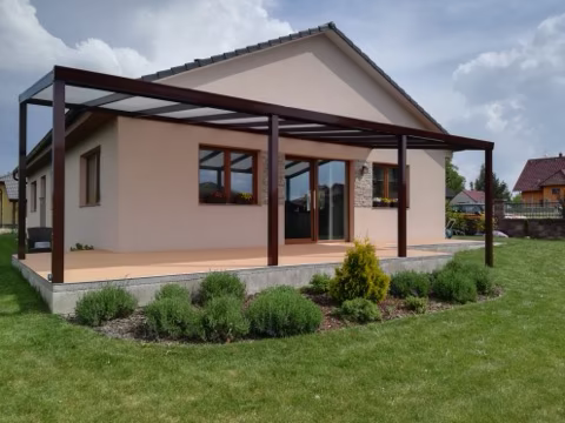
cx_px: 282
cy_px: 212
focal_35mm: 26
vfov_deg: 53.1
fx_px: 424
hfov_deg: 67.3
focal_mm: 3.83
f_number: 2.2
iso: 50
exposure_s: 1/1359
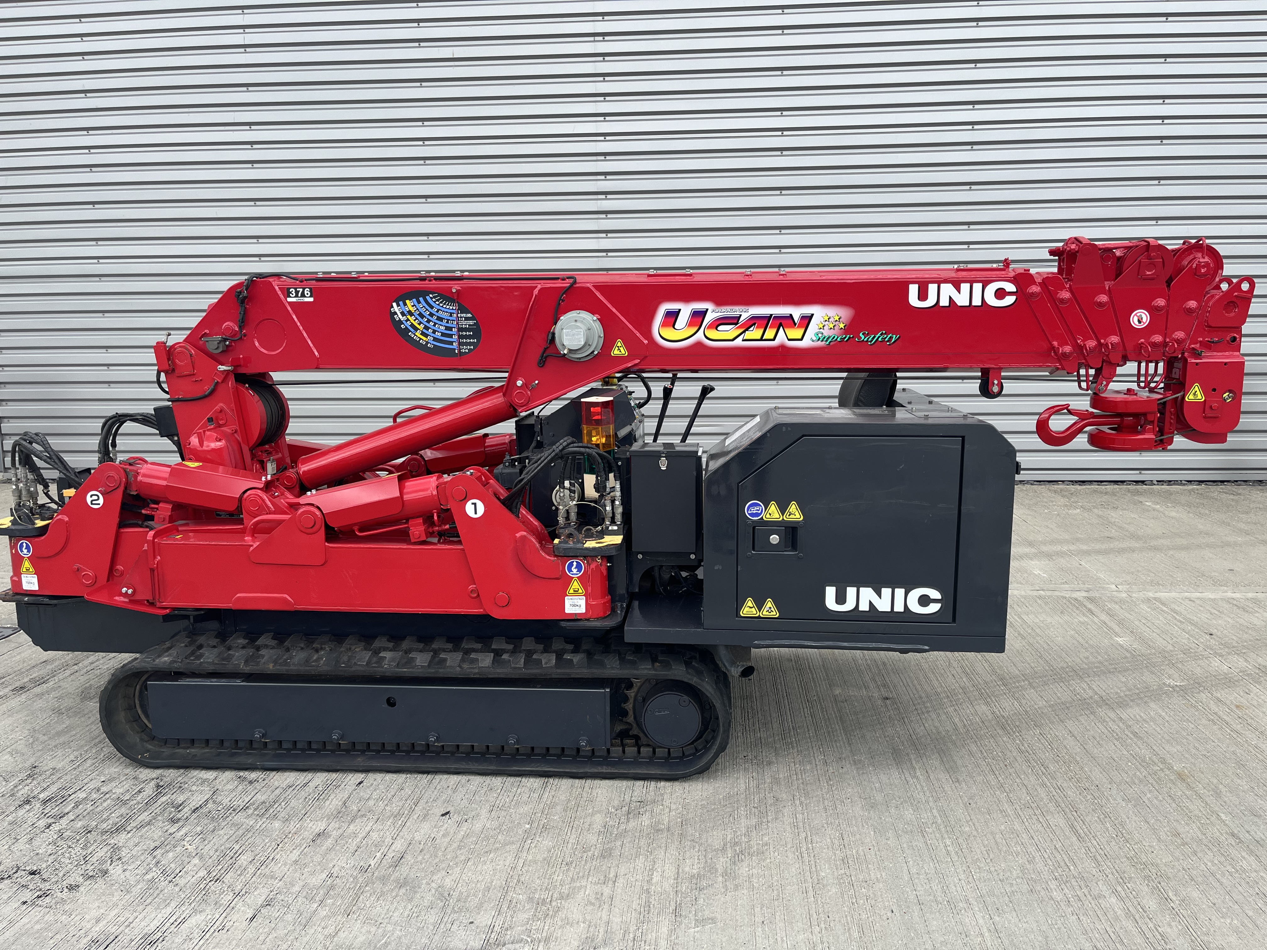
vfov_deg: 53.1
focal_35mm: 26
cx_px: 634
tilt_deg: -8.9
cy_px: 475
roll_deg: +0.4
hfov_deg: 67.3
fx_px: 952
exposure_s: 1/898
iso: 50
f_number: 1.6
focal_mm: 5.1
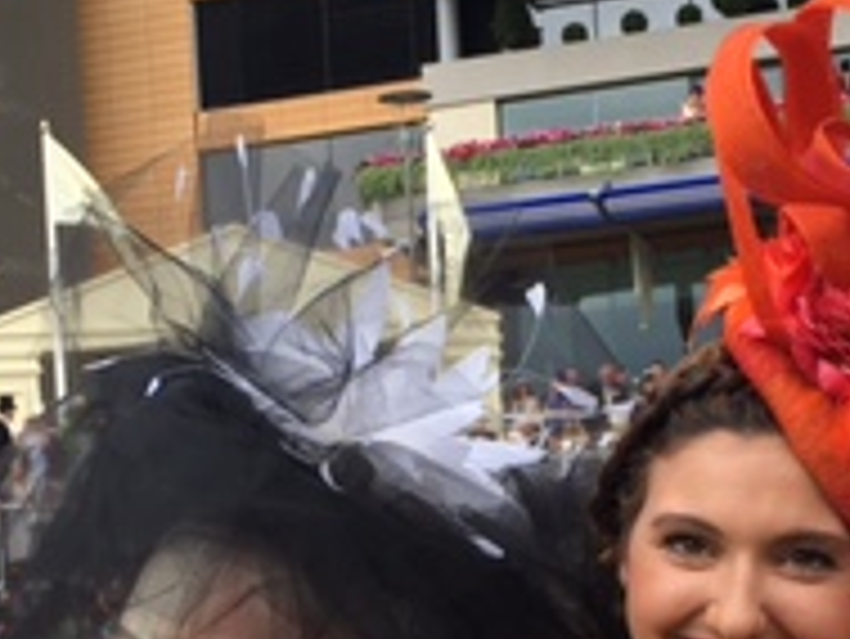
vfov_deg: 14.8
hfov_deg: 20.0
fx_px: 2408
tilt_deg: +0.6
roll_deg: +3.3
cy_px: 670
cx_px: 382
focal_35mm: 98
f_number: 2.2
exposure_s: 1/409
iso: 25
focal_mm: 4.15
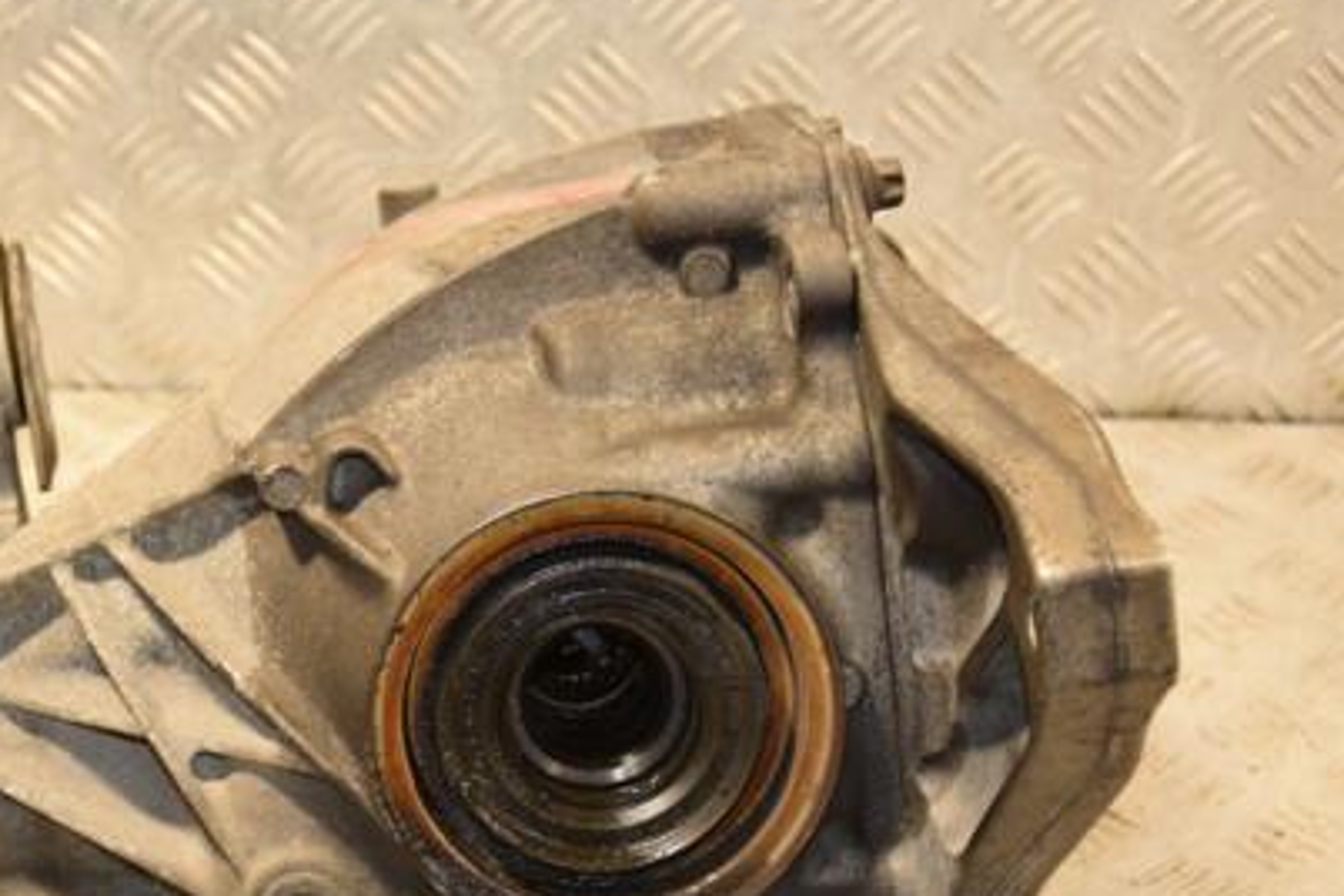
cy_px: 619
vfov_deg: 13.6
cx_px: 351
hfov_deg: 20.1
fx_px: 3761
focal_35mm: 101
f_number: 4.8
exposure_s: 1/125
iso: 800
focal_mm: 45
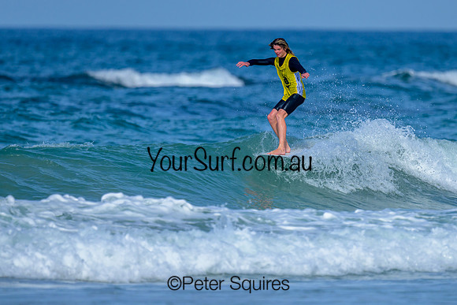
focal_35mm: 1100
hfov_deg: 1.9
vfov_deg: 1.3
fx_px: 13966
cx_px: 277
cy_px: 197
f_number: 6.3
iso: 200
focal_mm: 800
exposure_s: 1/2000
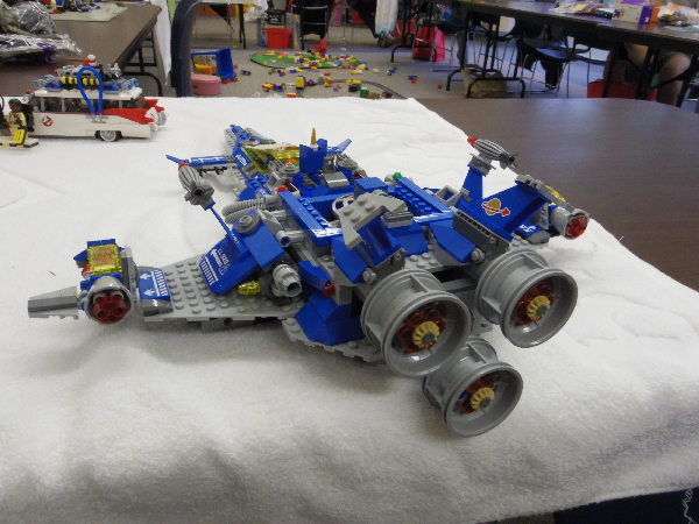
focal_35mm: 27
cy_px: 262
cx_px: 350
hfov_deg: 65.3
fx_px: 545
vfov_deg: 51.4
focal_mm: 5
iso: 800
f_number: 6.3
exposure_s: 1/50
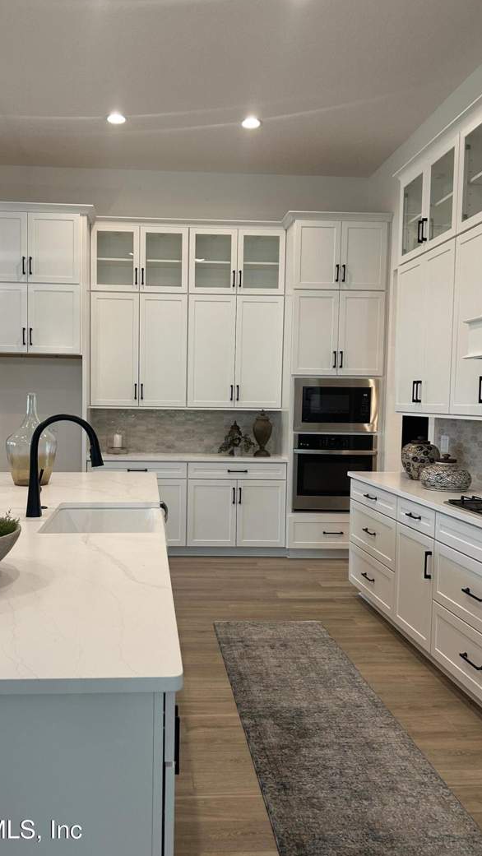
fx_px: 659
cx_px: 184
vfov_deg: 66.1
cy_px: 431
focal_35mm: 29
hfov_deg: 40.0
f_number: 1.5
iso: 100
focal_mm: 5.7
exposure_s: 1/120
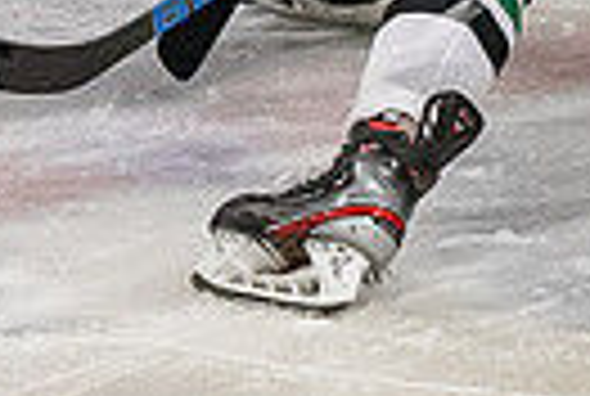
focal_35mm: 886
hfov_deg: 2.3
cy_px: -495
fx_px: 14554
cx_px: 493
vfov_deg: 1.6
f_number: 3.5
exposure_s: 1/800
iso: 2500
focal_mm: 92
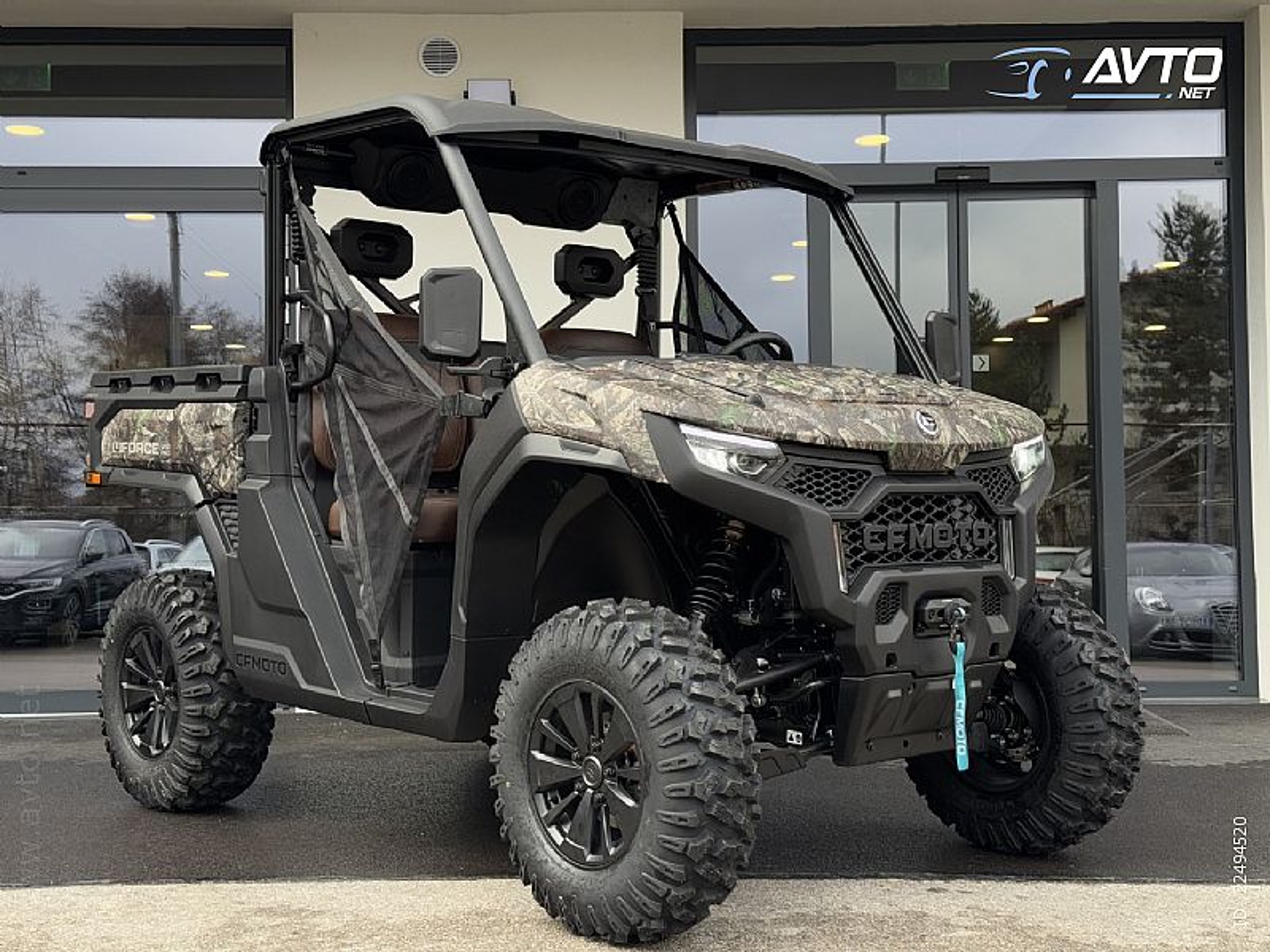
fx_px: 1761
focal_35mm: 48
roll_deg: +0.9
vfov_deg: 30.3
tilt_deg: +3.0
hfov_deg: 39.7
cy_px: 476
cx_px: 635
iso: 64
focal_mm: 6.76
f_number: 1.78
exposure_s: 1/522
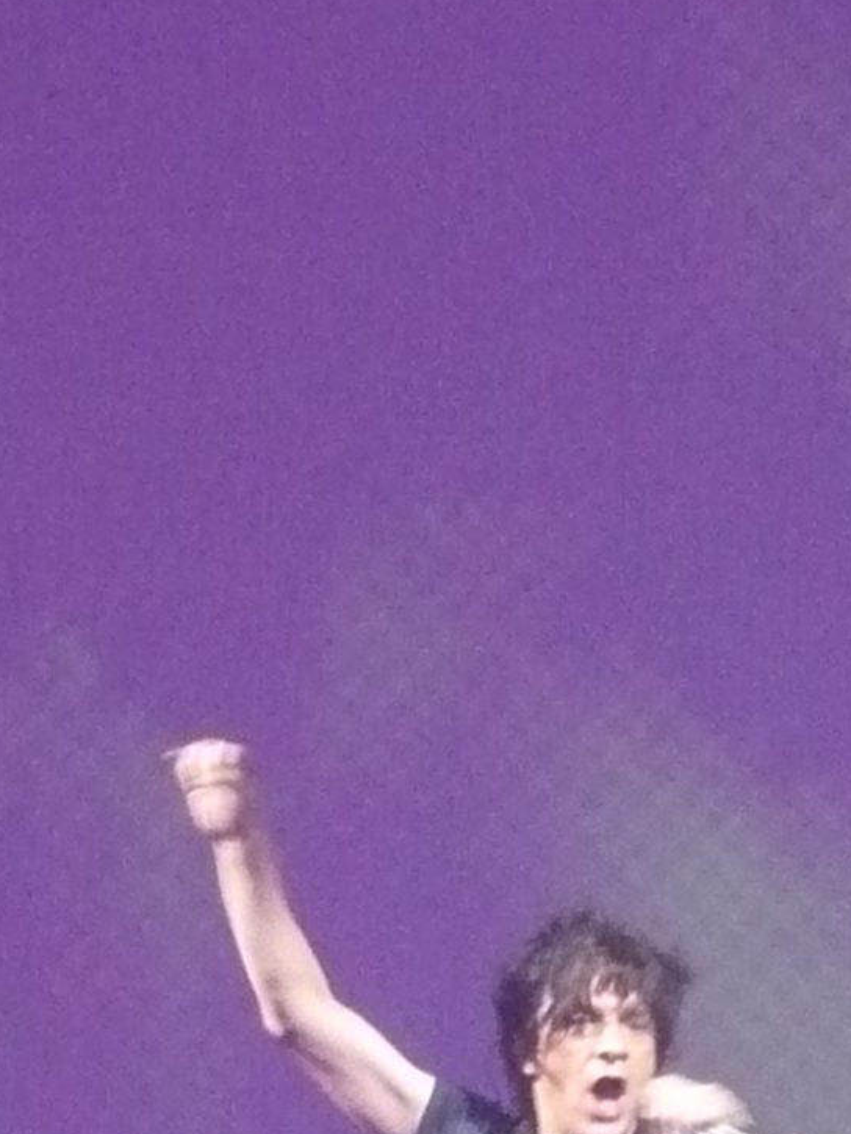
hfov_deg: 3.3
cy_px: 1156
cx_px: 593
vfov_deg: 4.4
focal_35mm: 445
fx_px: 14582
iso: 640
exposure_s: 1/30
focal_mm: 17.4
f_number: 5
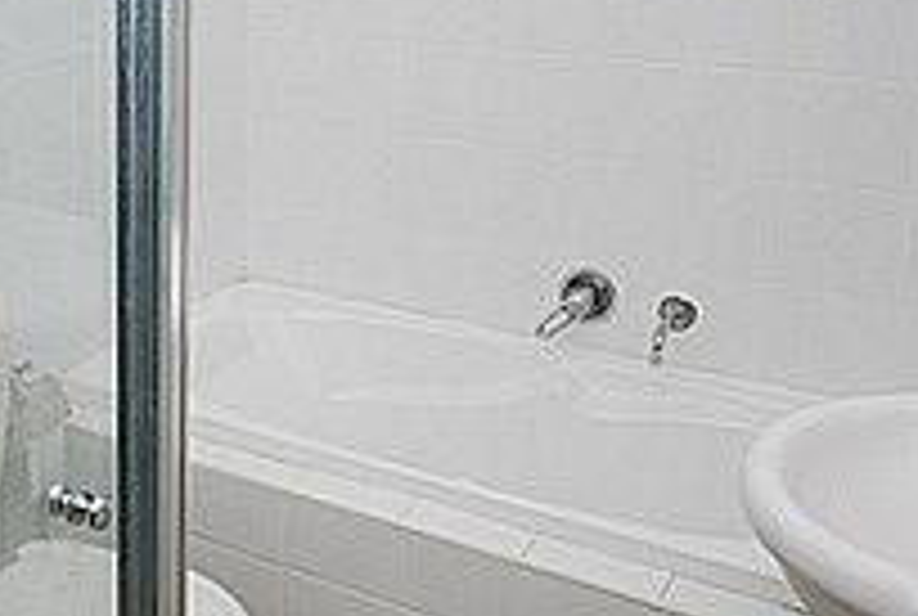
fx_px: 1201
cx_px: 140
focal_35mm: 47
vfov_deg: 28.5
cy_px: 175
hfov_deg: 39.6
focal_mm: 10
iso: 200
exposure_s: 1/60
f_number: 4
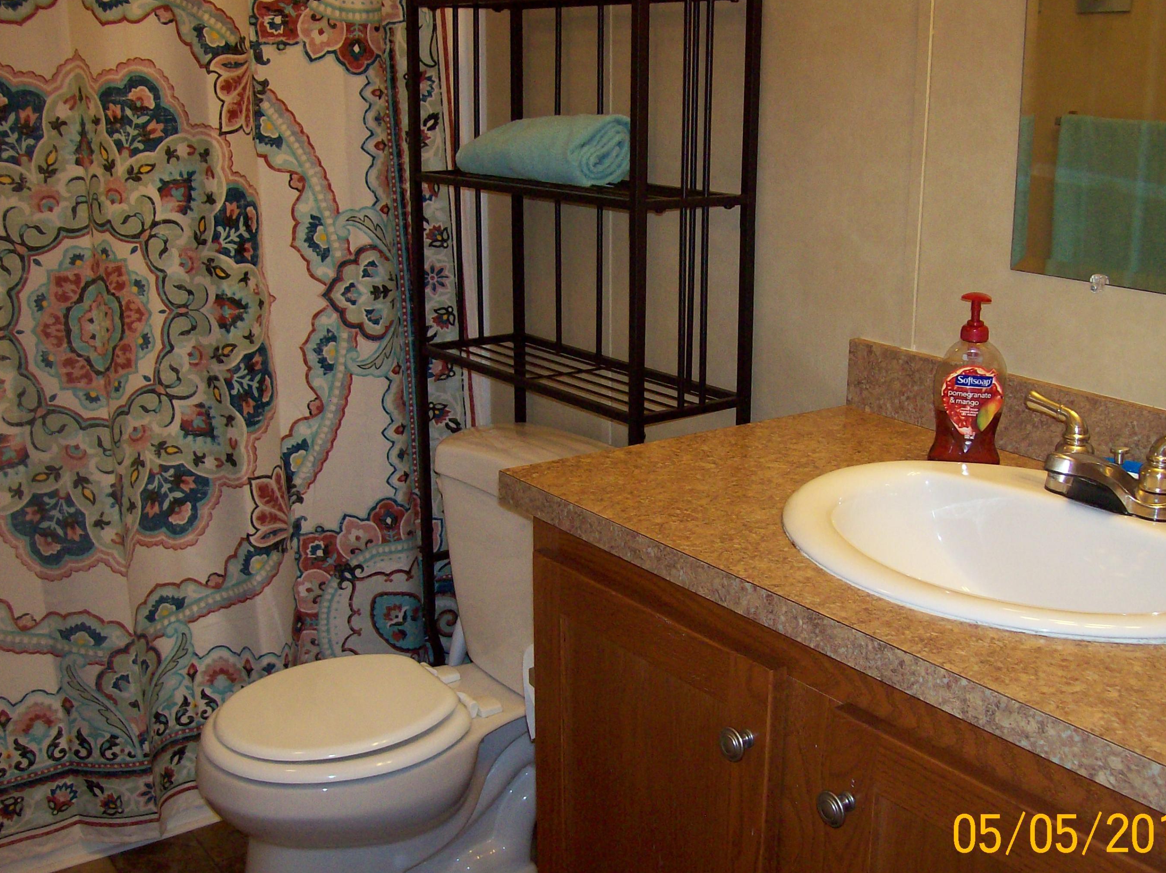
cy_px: 467
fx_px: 1347
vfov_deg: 35.9
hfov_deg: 46.8
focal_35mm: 40
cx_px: 624
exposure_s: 1/64
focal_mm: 6
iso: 140
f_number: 2.7
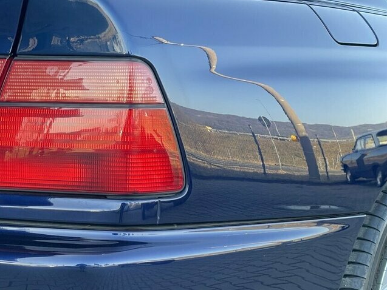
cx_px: 24
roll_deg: +0.1
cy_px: 195
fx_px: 1096
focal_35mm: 98
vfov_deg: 15.1
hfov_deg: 19.6
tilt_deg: -5.6
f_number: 2
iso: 64
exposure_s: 1/99
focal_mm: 6
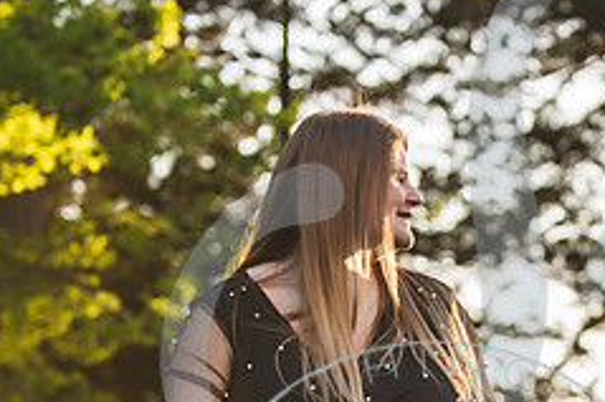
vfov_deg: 8.0
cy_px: 388
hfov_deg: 12.0
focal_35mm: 170
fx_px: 2855
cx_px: 562
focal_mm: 70
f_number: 2.8
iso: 100
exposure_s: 1/320
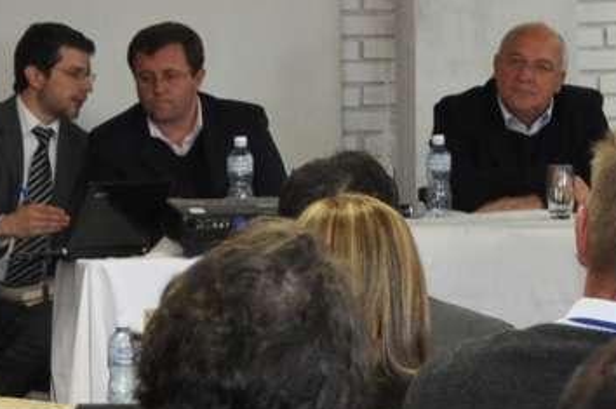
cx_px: 625
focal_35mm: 270
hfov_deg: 7.6
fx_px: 4614
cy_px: -76
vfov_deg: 5.1
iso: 800
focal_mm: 36
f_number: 5
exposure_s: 1/80
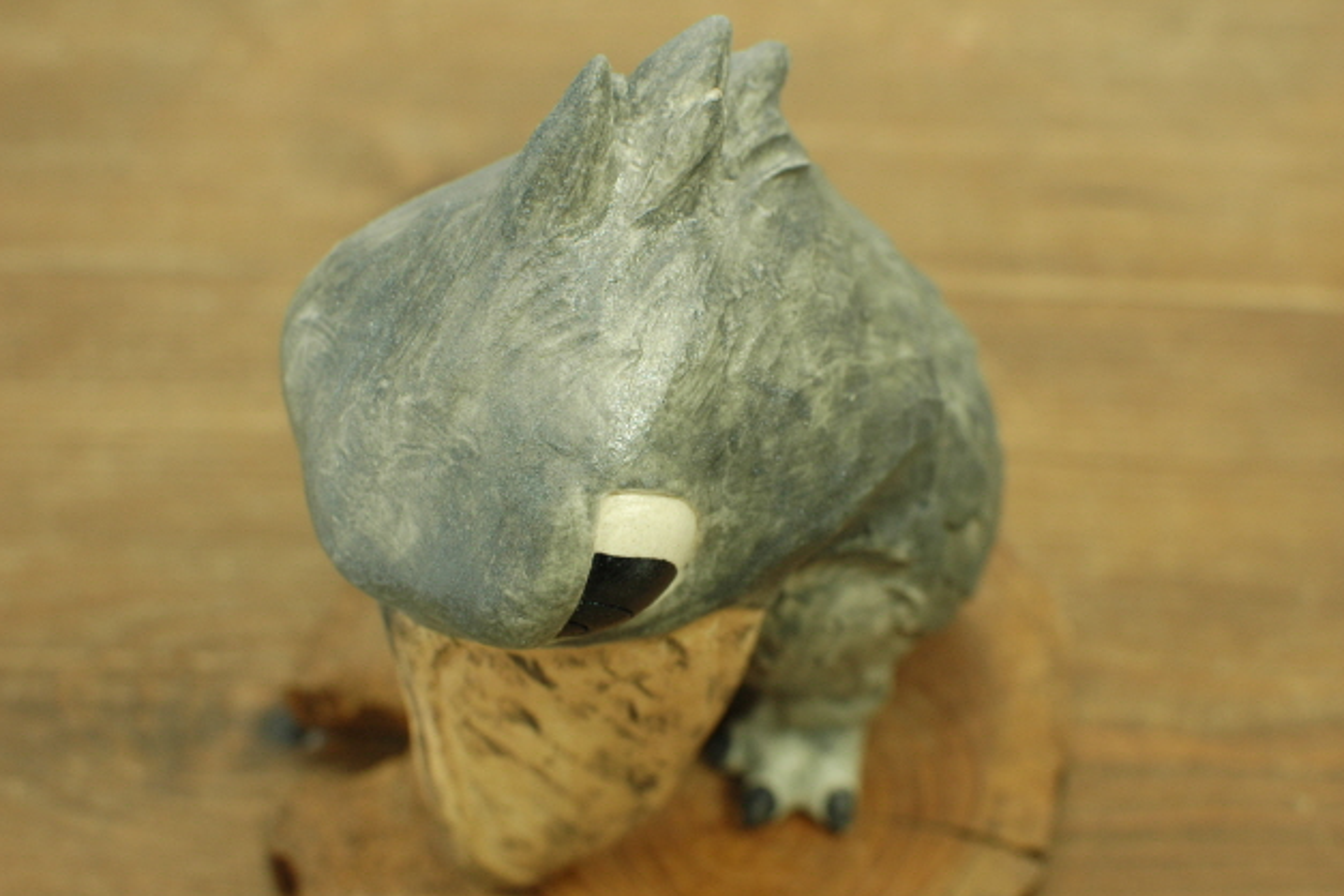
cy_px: 453
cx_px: 673
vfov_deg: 25.3
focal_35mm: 54
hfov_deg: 37.2
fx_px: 1998
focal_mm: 35
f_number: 5.6
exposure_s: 1/50
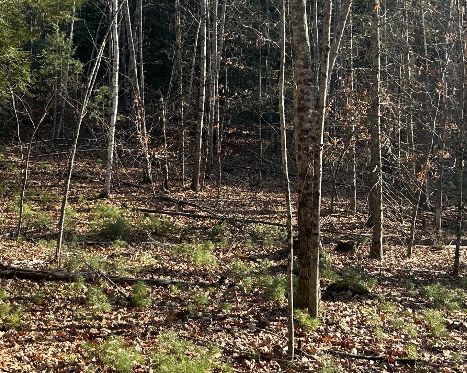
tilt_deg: -3.6
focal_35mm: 56
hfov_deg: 33.5
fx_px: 774
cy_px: 105
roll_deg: +2.9
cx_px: 191
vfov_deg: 26.9
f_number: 1.5
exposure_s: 1/775
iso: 50
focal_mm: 5.7
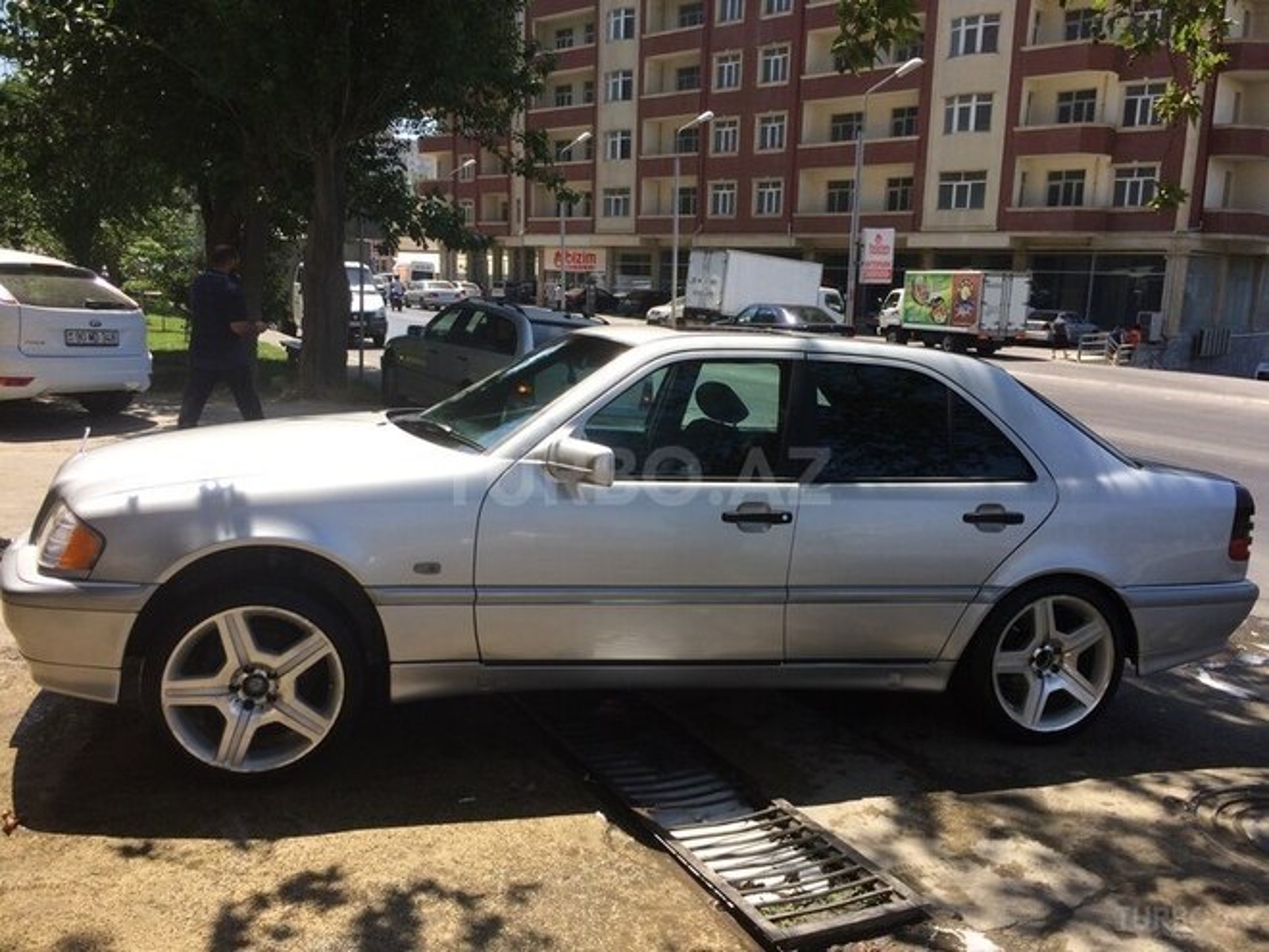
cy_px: 476
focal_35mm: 29
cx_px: 634
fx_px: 1063
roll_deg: -1.0
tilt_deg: -10.2
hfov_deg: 61.7
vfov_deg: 48.2
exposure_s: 1/1080
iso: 32
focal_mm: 4.15
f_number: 2.2
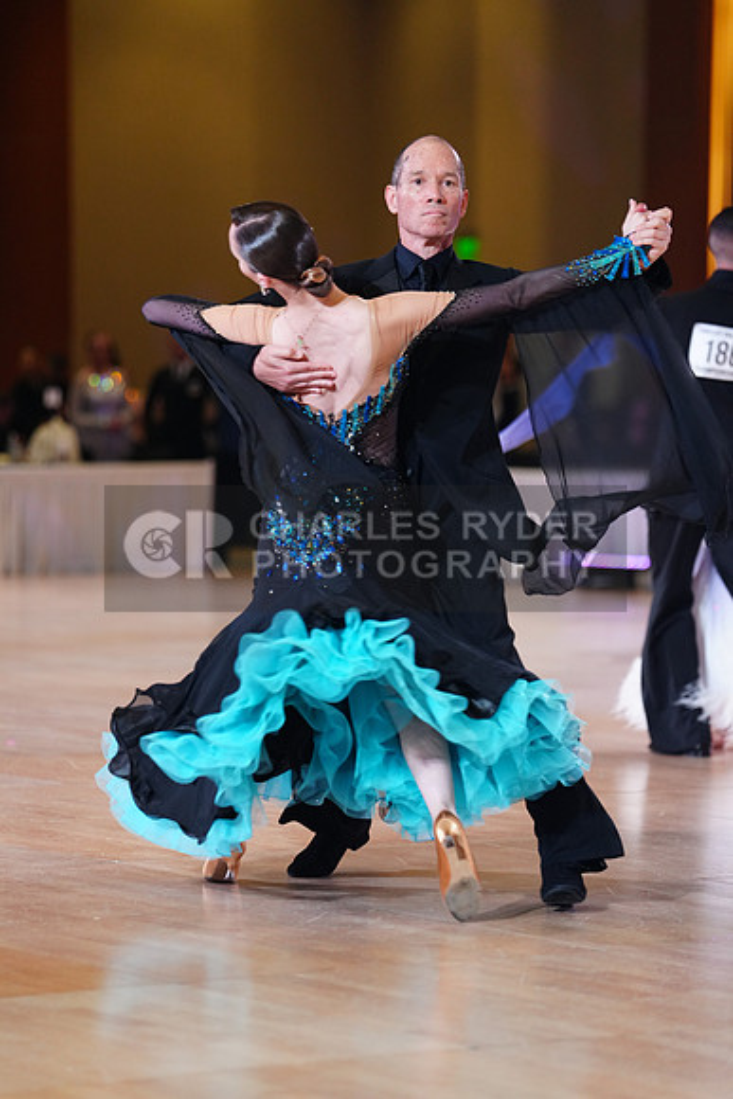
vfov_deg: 14.5
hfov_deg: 9.7
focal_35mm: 141
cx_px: 366
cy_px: 550
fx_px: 4303
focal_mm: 141
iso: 2000
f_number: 2.8
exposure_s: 1/400
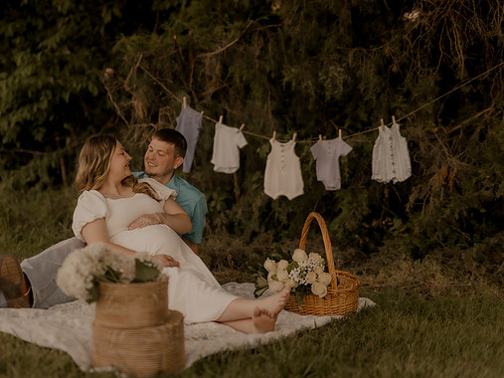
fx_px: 801
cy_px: 190
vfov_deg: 26.5
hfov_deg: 34.9
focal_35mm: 55
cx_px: 218
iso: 200
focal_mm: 50
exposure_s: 1/1000
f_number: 1.4
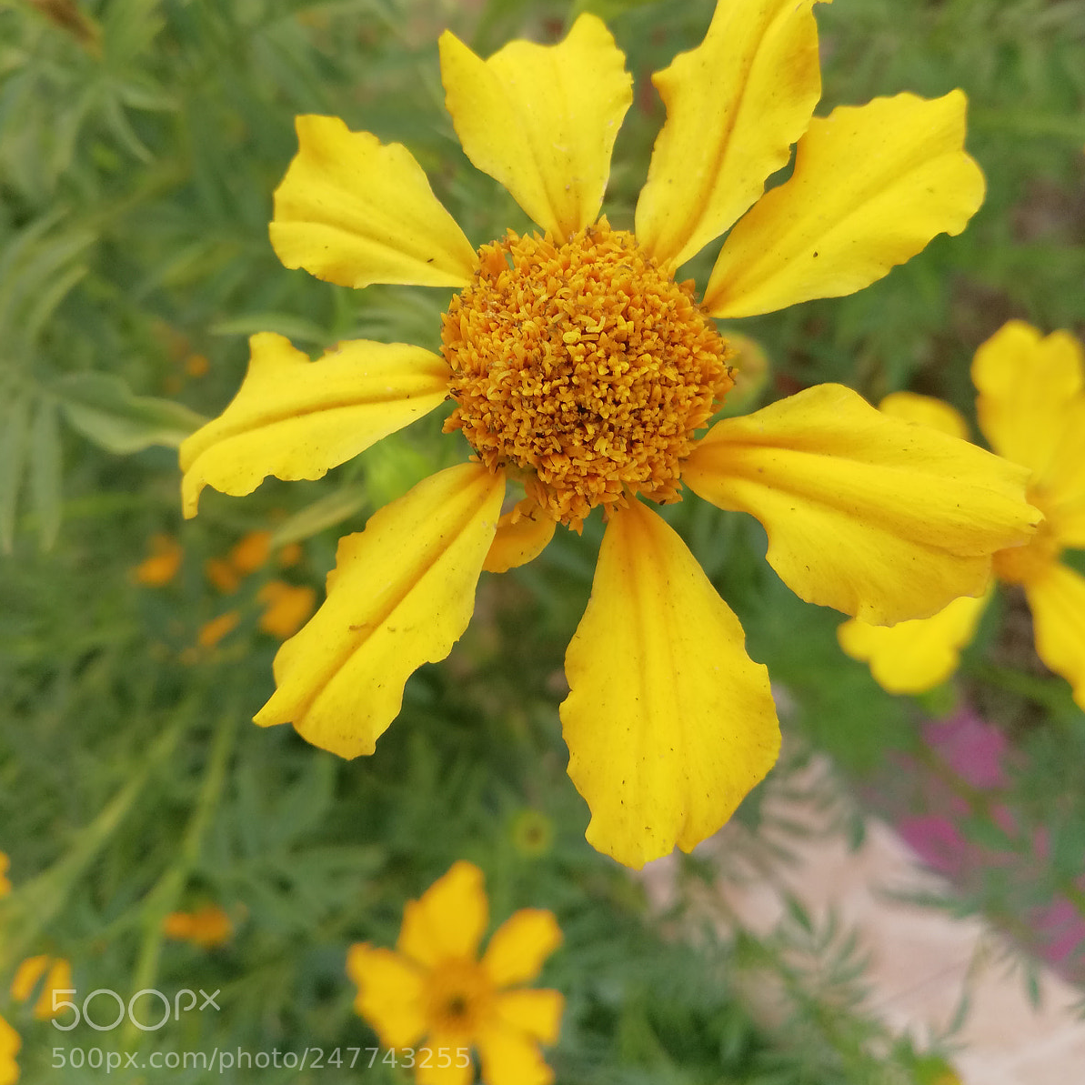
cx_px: 540
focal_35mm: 32
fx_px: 1135
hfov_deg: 51.1
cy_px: 402
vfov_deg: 50.6
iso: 50
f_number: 2.2
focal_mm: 3.81
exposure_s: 1/130
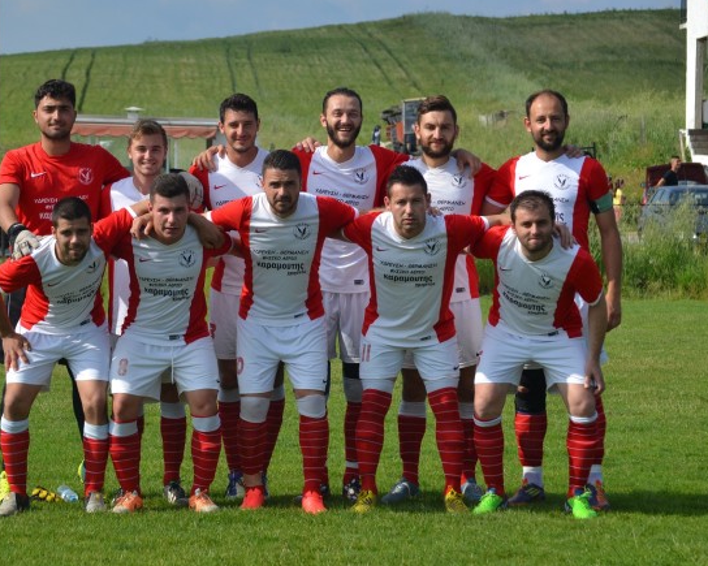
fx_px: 2933
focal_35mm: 140
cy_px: 282
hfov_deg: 13.8
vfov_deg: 11.0
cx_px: 333
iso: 400
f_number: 6.3
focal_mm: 82
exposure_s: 1/1600
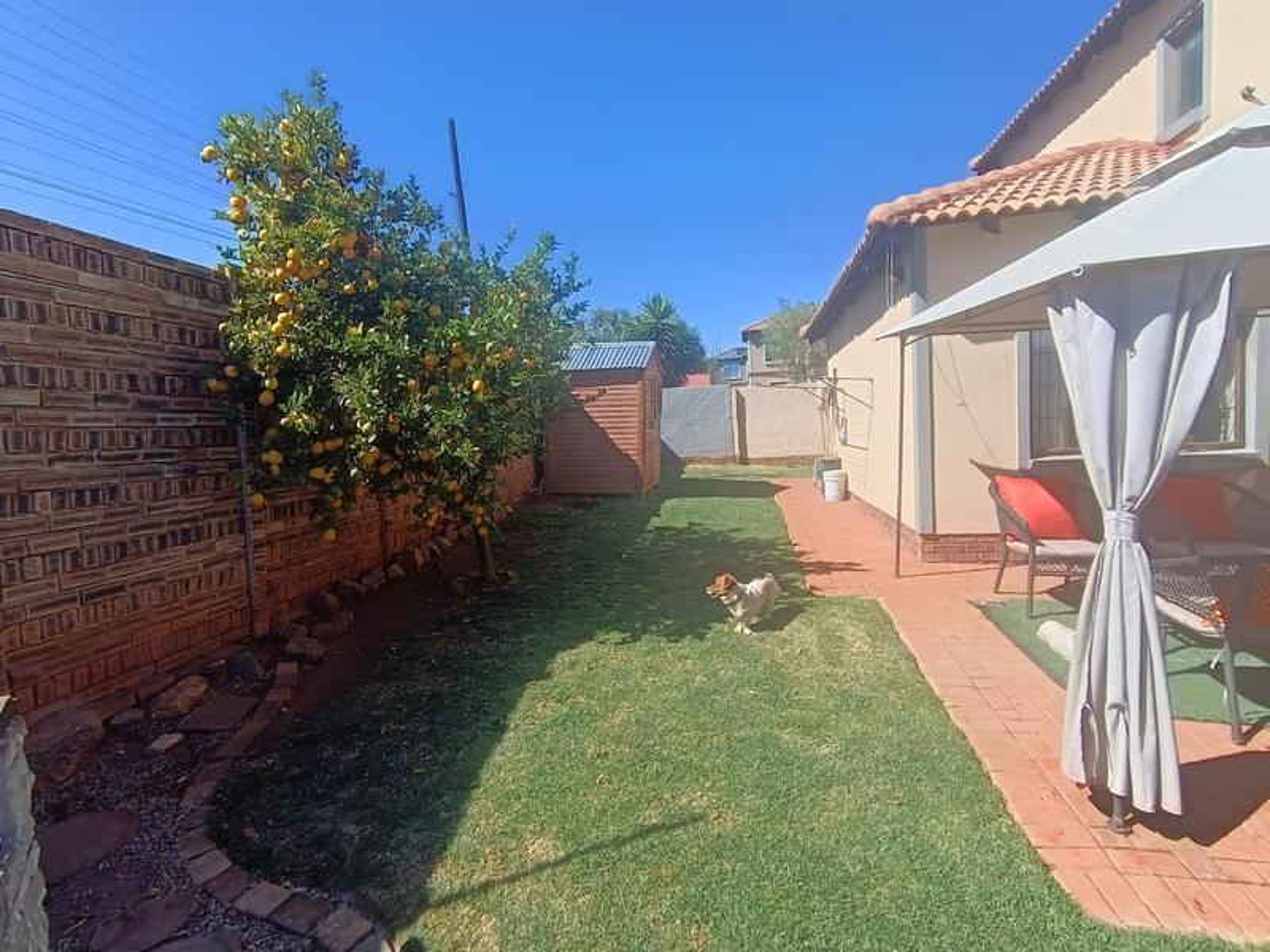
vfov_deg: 74.7
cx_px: 635
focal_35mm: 17
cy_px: 476
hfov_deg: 91.0
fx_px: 624
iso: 104
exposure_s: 1/624
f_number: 2.2
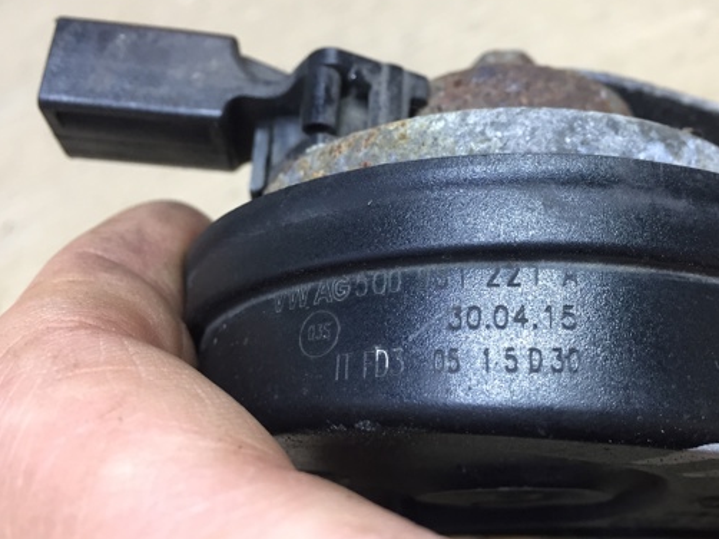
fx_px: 768
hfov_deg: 49.7
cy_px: 254
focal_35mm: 37
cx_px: 450
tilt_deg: -45.4
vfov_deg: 38.6
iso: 160
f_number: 2.2
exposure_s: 1/33
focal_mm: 4.15
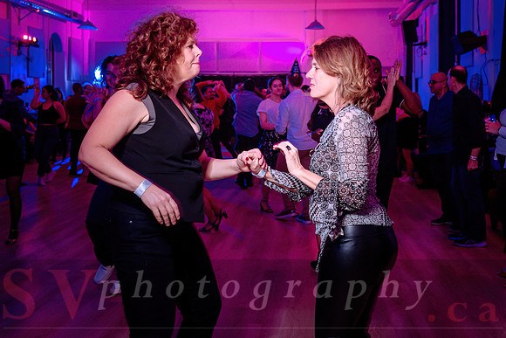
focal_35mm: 43
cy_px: 123
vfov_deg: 30.8
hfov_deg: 45.1
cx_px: 278
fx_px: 609
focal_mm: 34
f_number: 3.5
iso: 800
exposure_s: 1/60
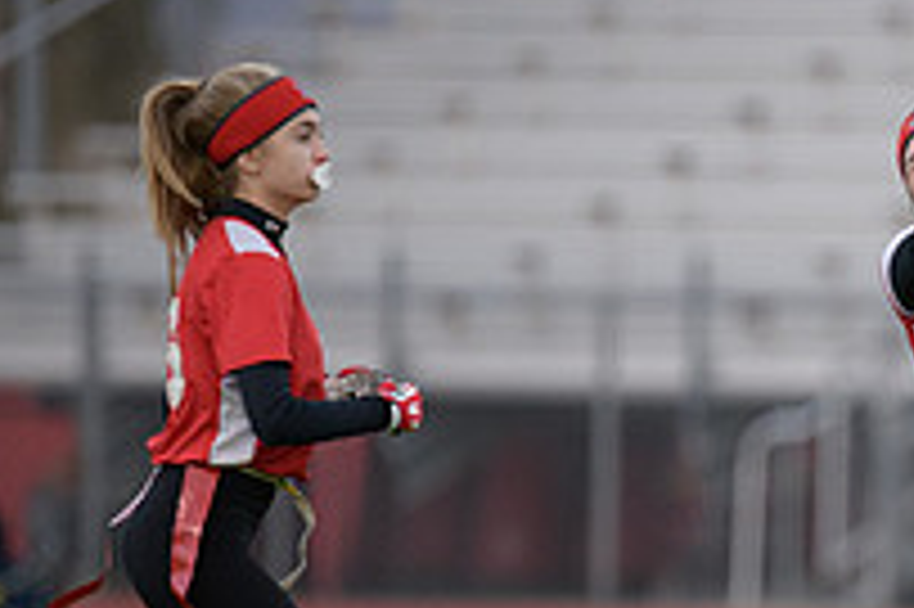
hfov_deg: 2.4
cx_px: 1108
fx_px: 21765
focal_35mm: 858
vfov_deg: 1.6
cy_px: 624
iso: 1000
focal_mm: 300
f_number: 2.8
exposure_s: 1/1250
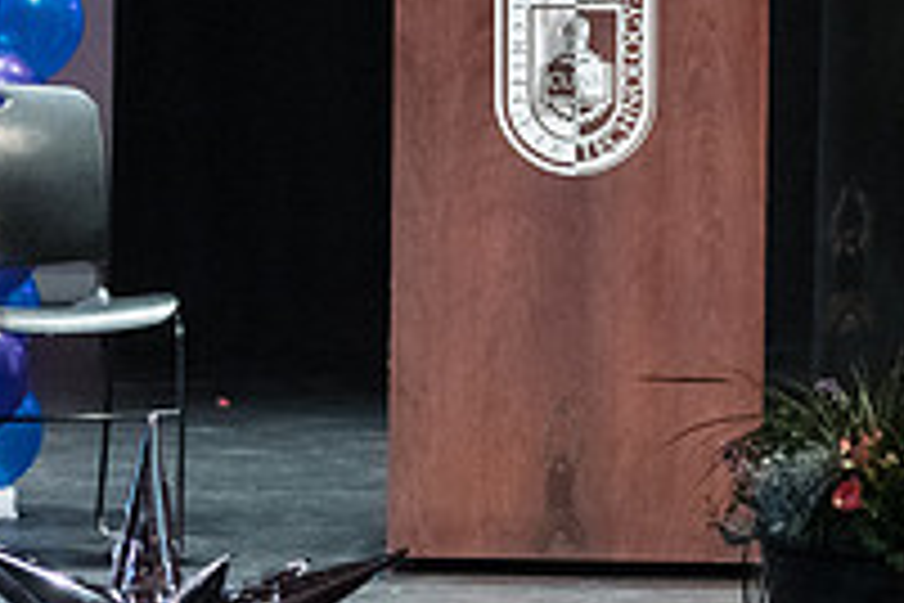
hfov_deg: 5.5
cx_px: -132
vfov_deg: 3.7
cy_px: 148
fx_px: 9290
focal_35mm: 370
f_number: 4
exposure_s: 1/250
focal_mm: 112
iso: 4000
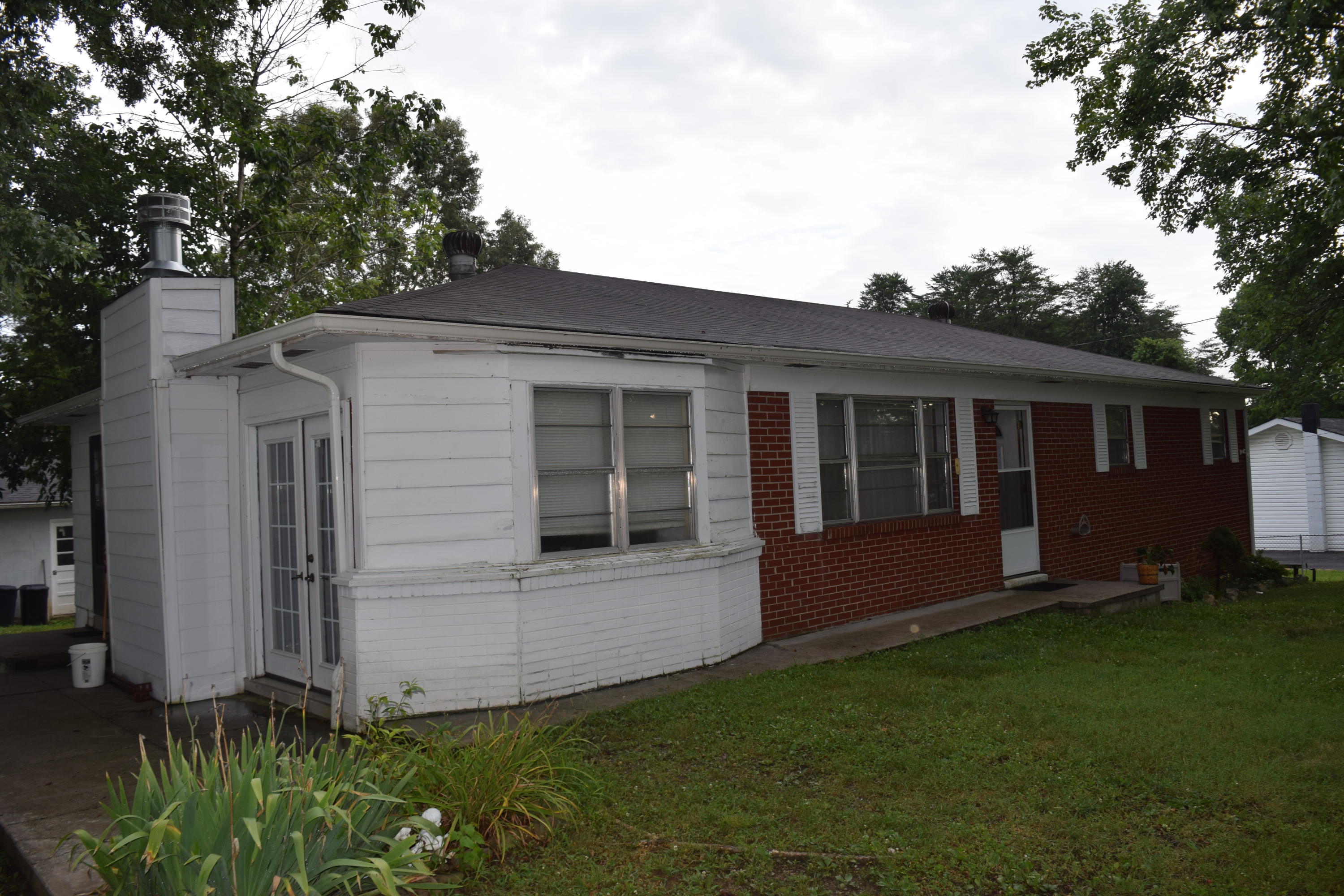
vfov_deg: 47.9
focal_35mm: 27
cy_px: 448
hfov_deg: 67.4
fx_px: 1008
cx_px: 672
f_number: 5.6
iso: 125
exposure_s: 1/125
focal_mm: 18
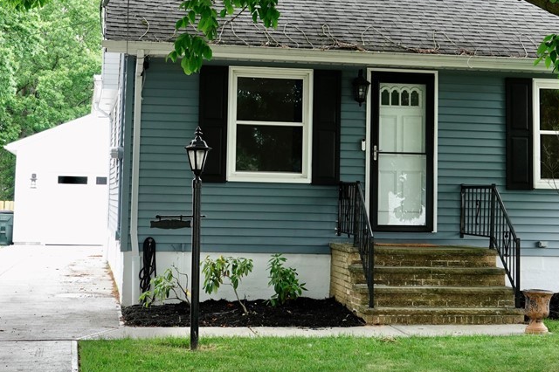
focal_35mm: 73
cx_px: 292
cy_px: 99
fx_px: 1133
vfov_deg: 18.5
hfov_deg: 27.7
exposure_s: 1/100
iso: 100
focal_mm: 15.73
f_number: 3.2
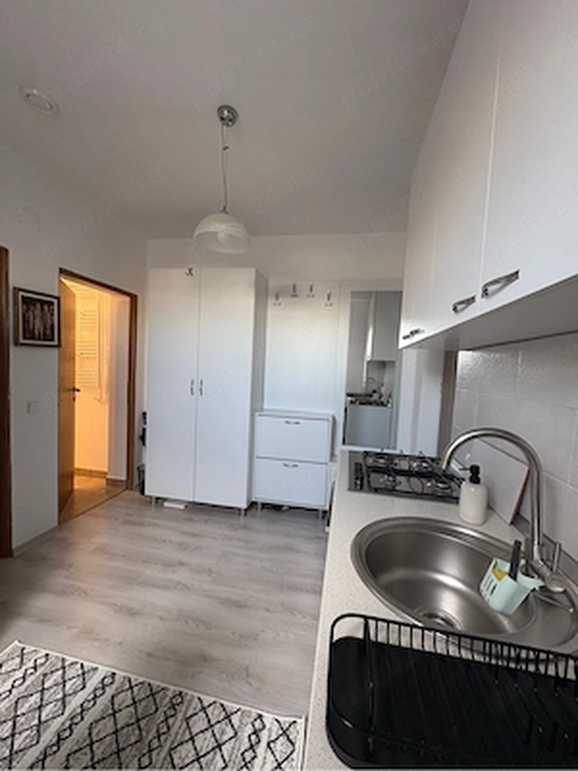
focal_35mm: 14
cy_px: 386
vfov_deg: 102.1
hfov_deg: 85.7
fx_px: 312
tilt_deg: -2.4
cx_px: 289
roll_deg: -2.8
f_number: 2.2
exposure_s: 1/50
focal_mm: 2.22
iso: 160
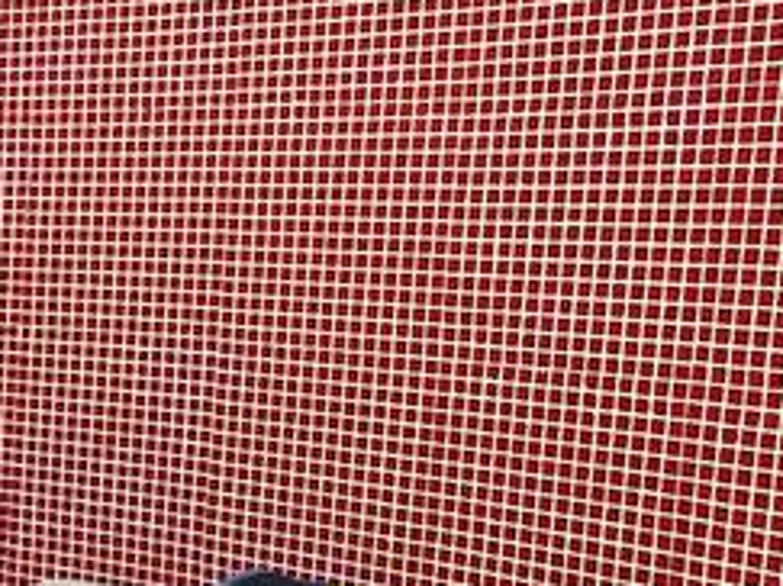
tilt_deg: -9.0
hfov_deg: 19.6
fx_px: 1876
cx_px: -474
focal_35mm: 83
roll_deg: -1.0
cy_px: 486
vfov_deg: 17.6
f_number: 2.2
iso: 400
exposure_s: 1/60
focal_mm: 2.22
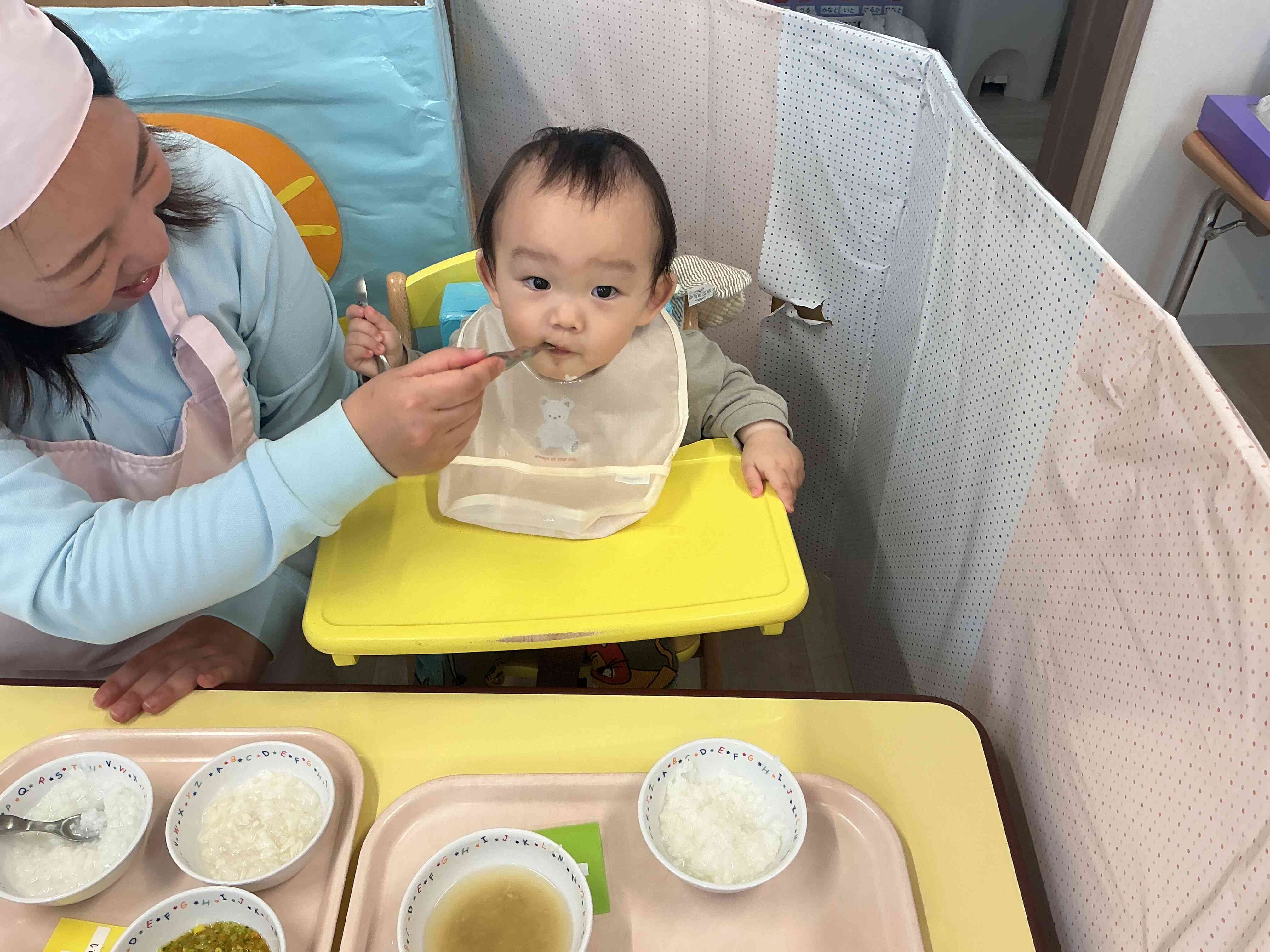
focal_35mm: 29
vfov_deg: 48.2
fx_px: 1064
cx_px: 635
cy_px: 476
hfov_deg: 61.7
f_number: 1.8
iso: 64
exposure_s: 1/120
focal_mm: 3
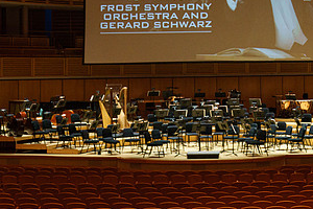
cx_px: 219
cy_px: 48
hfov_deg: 23.8
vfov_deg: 16.0
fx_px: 739
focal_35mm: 85
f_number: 5.6
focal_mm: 43
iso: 2500
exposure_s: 1/200
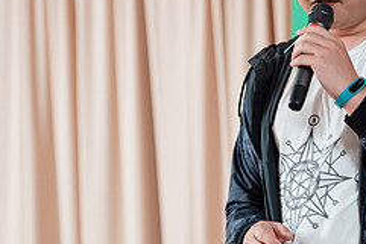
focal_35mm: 253
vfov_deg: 5.4
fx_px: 2574
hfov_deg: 8.1
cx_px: 340
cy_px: 54
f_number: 3.2
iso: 2000
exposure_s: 1/200
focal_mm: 105
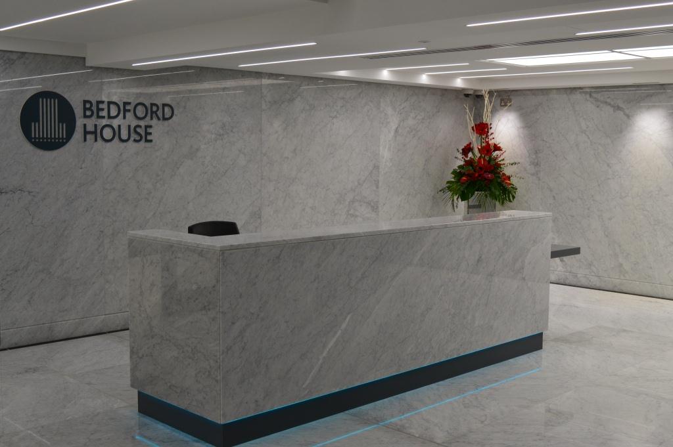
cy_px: 224
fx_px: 813
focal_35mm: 44
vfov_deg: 30.8
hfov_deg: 45.0
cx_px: 336
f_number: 8
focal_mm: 29
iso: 450
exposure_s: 1/60
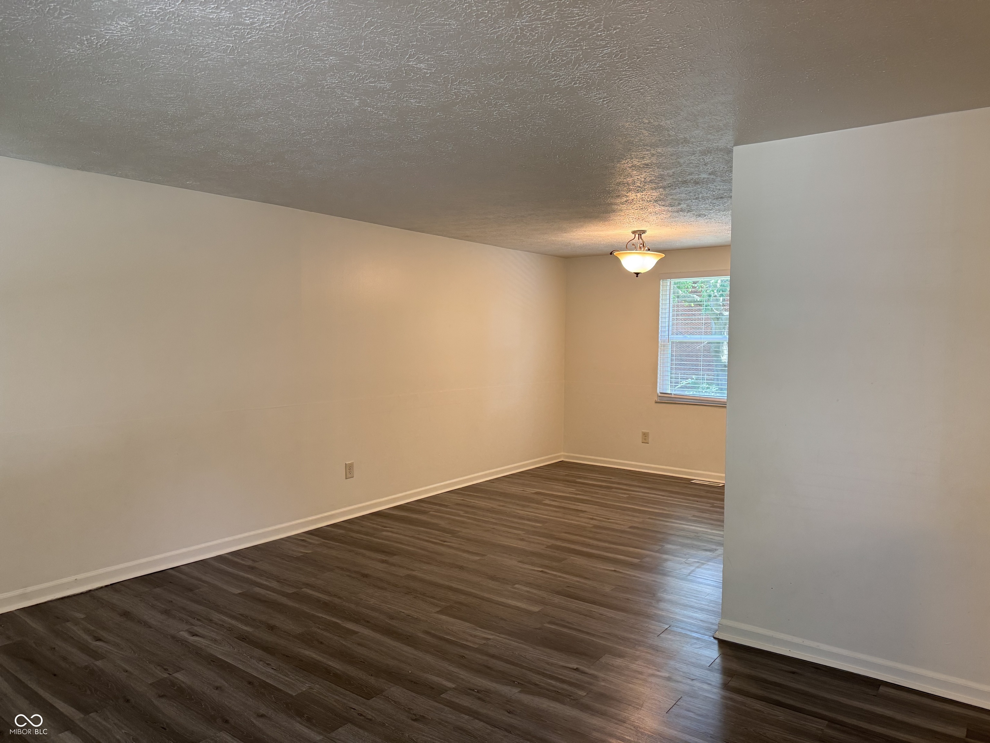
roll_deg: -0.4
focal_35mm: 24
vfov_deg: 56.8
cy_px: 372
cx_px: 495
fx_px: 686
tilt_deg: -3.9
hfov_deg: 71.6
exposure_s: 1/120
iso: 200
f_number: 1.78
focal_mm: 6.76
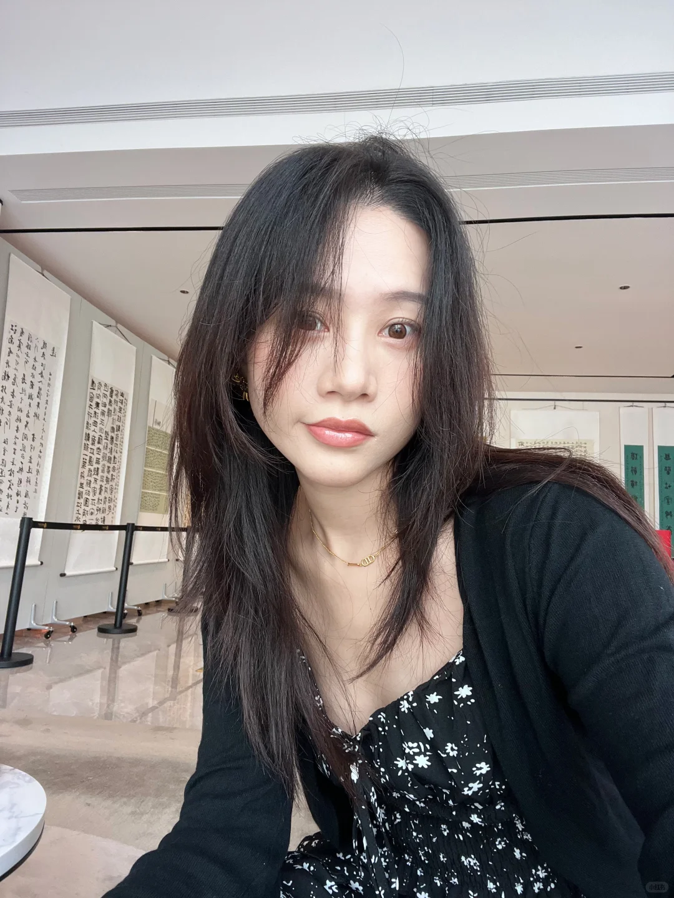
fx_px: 597
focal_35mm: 23
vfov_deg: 73.9
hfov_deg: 58.9
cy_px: 449
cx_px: 337
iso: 50
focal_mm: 2.71
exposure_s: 1/121
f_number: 2.2
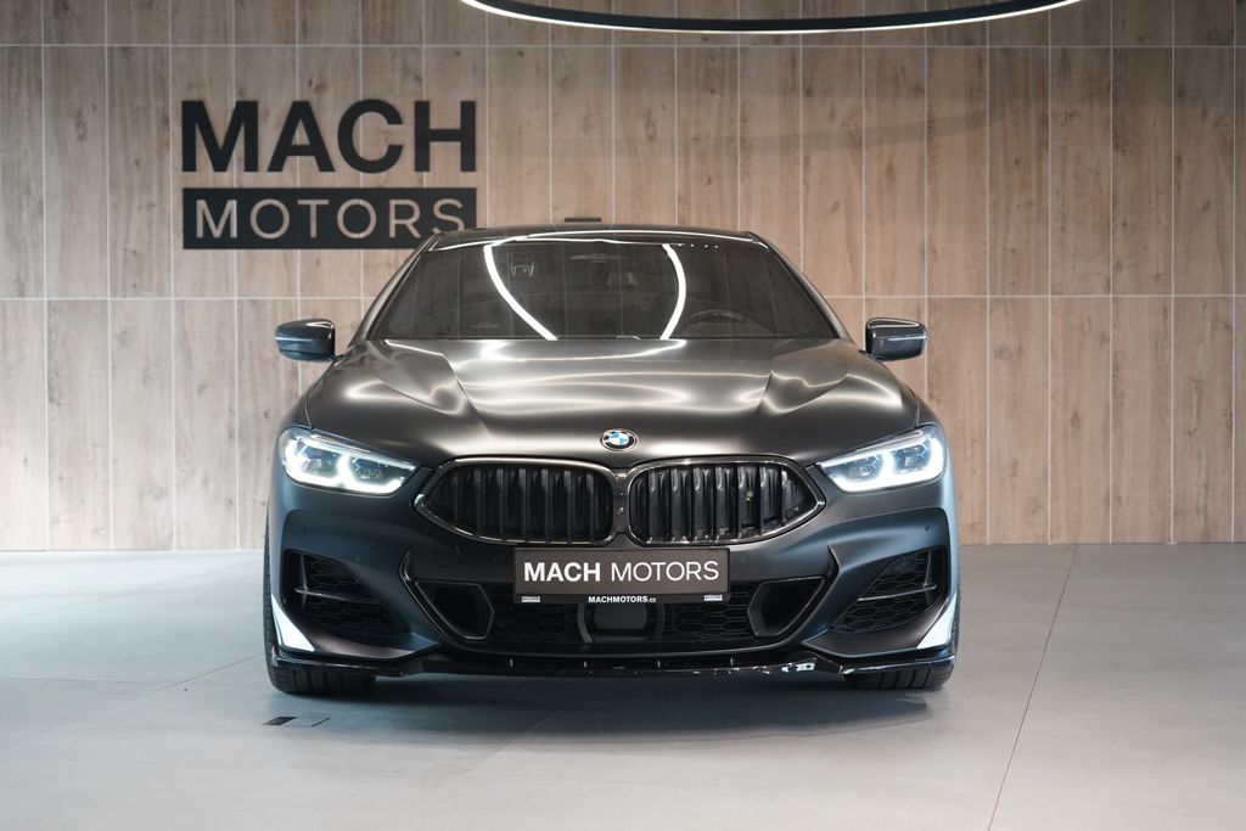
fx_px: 2215
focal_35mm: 64
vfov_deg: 21.2
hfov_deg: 31.4
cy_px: 416
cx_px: 623
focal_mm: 64
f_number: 5.6
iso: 5000
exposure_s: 1/160
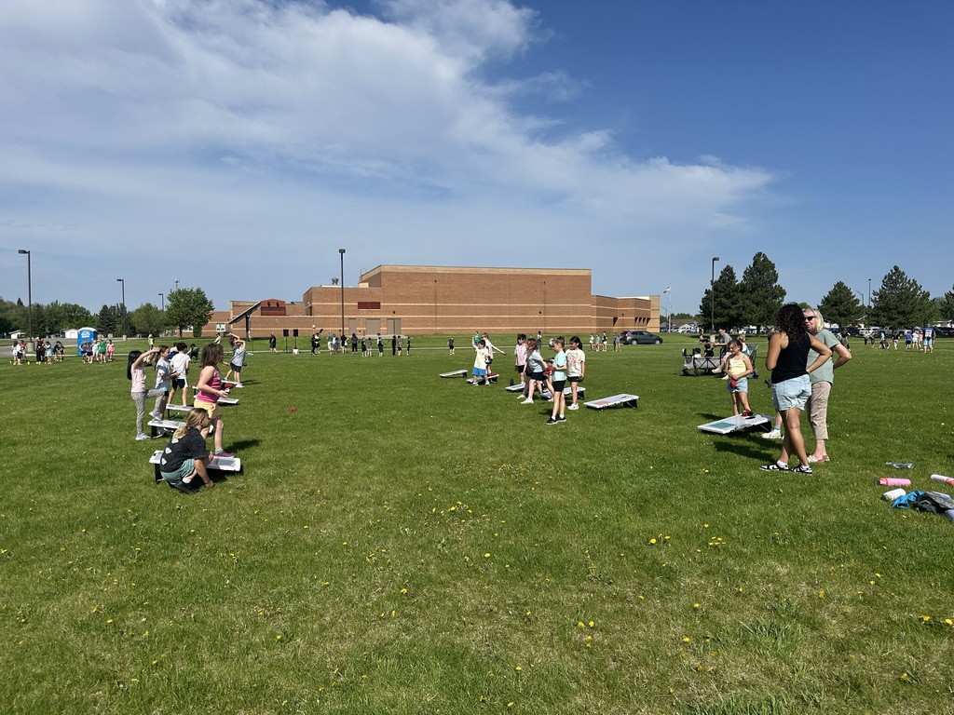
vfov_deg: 56.8
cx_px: 477
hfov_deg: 71.6
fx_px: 661
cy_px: 358
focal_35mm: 24
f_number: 1.78
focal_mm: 6.86
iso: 80
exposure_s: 1/7576
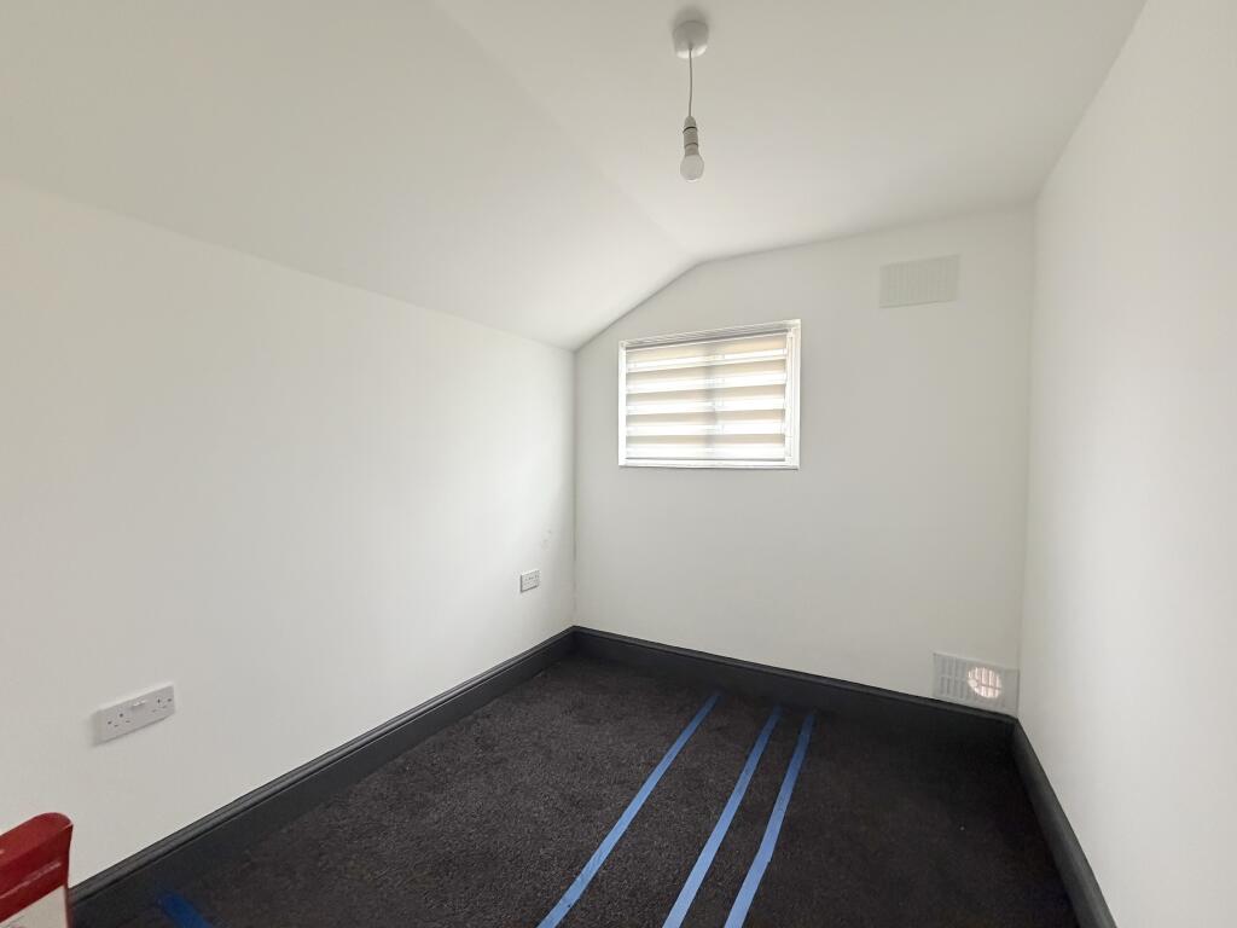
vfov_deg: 85.7
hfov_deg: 102.1
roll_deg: +0.2
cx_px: 618
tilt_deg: -2.3
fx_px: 500
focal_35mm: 14
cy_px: 464
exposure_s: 1/60
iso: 640
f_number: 2.2
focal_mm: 2.22
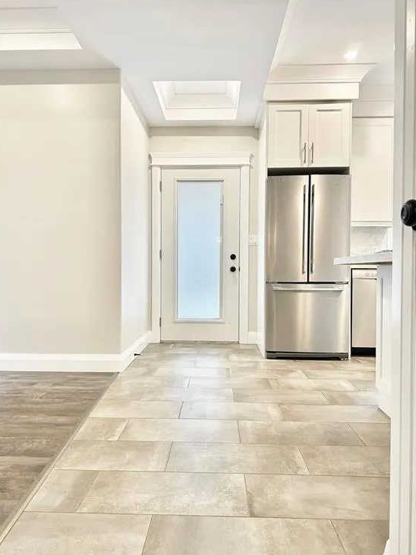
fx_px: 400
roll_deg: -0.7
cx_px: 201
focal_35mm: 25
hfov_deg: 54.9
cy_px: 285
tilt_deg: -1.6
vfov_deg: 69.4
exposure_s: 1/60
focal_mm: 6.76
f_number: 1.78
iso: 125
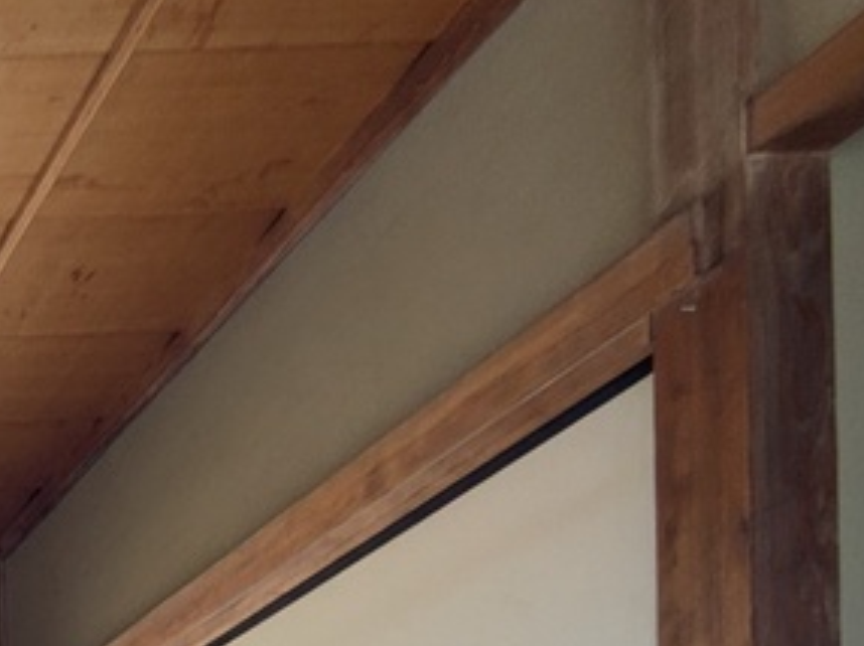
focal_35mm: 47
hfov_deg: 26.0
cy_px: 1081
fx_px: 1172
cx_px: -511
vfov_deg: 22.3
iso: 49
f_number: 2.2
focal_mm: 1.83
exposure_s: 1/235
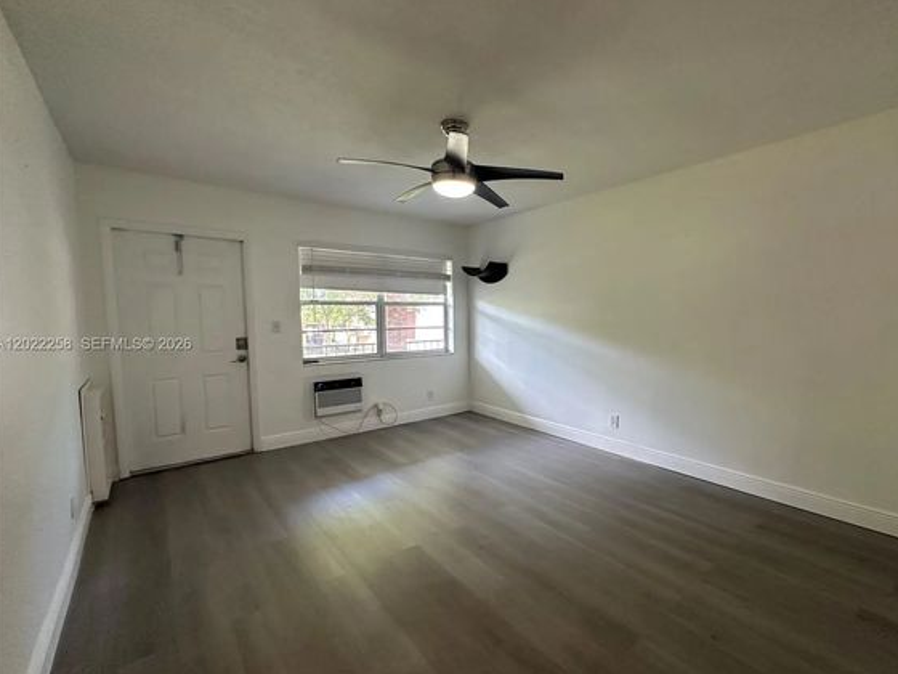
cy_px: 345
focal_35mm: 16
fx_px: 415
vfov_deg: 78.1
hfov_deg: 94.0
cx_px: 505
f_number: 2.2
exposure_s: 1/120
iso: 250
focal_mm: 2.22
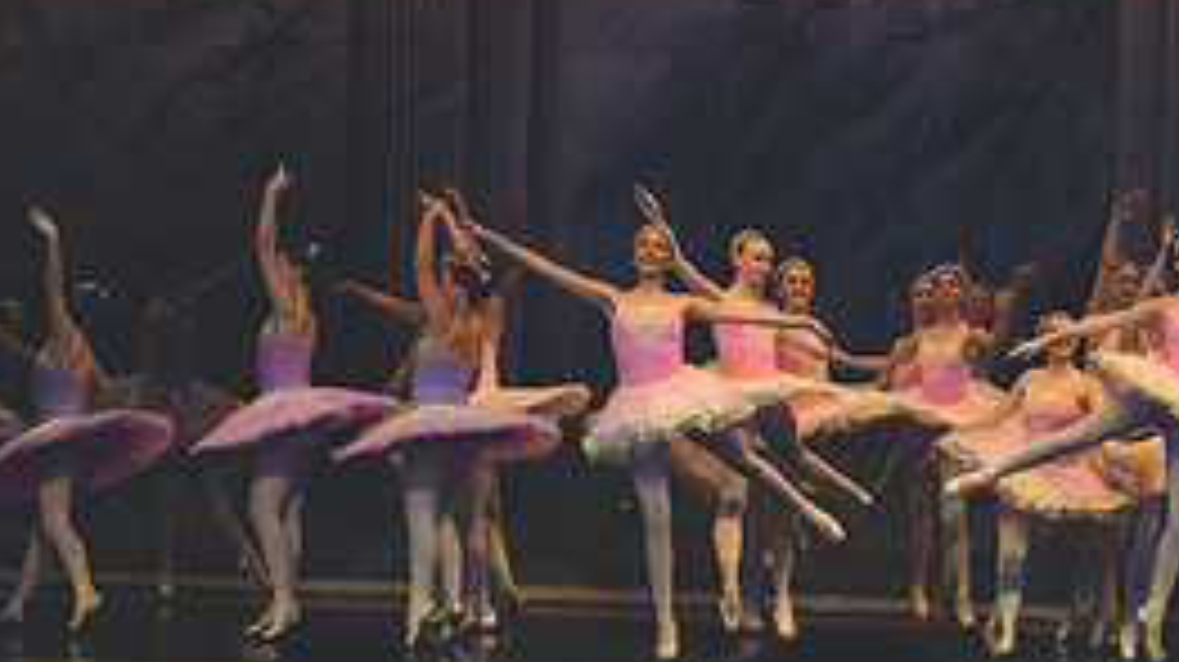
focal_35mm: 209
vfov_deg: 5.8
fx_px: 6530
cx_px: 824
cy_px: 304
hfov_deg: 10.3
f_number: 2.8
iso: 500
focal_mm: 90
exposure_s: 1/500
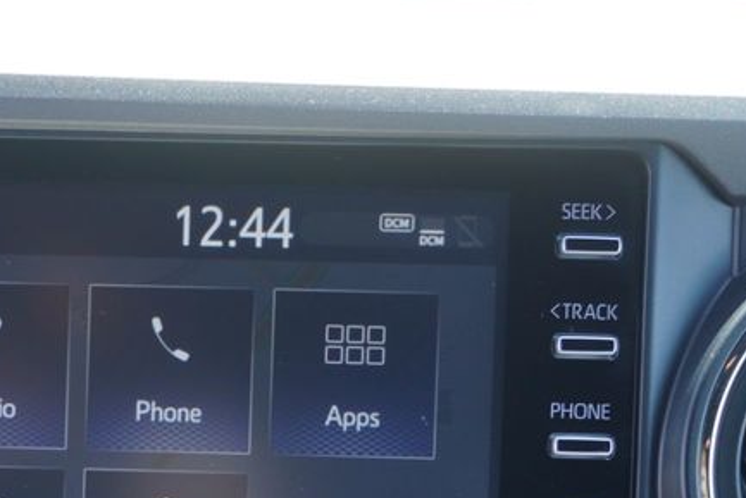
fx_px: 1472
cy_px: 581
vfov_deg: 18.3
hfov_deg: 26.8
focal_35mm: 71
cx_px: -14
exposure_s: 1/60
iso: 125
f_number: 4
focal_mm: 20
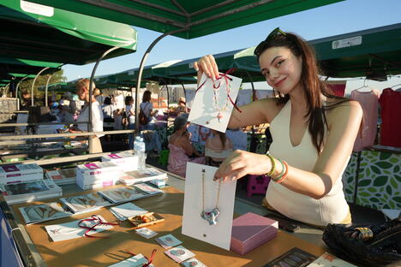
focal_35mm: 24
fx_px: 267
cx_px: 200
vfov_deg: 53.1
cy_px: 134
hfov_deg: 73.7
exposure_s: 1/200
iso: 100
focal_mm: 24
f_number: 5.6
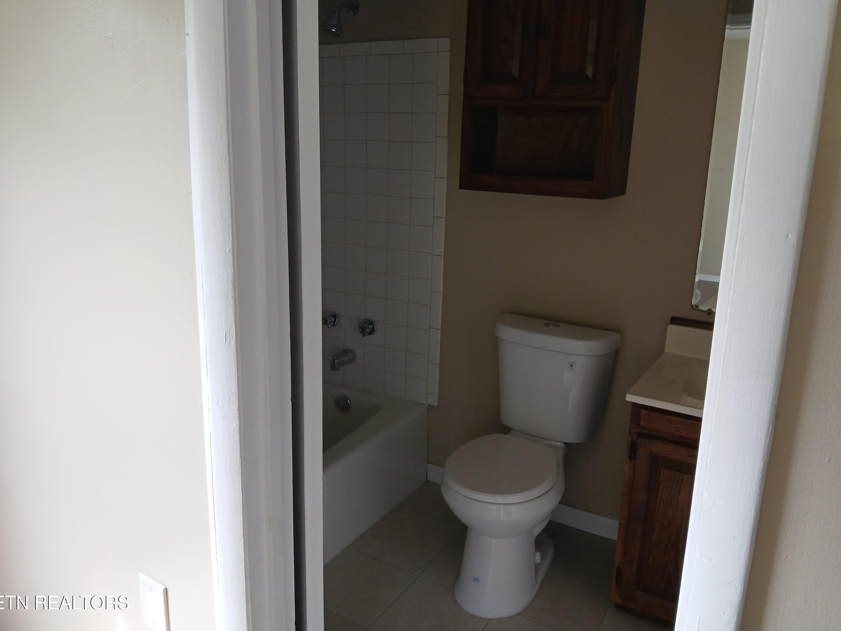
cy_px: 305
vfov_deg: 51.3
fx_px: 656
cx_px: 428
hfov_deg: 65.3
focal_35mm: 27
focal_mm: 3.98
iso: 125
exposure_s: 1/60
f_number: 1.8
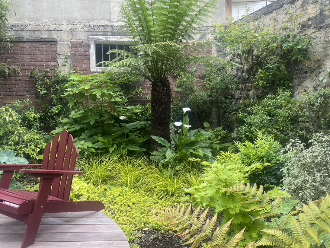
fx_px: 286
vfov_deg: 46.8
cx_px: 154
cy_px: 117
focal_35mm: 30
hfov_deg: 59.9
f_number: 1.8
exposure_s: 1/224
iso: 32
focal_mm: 4.25
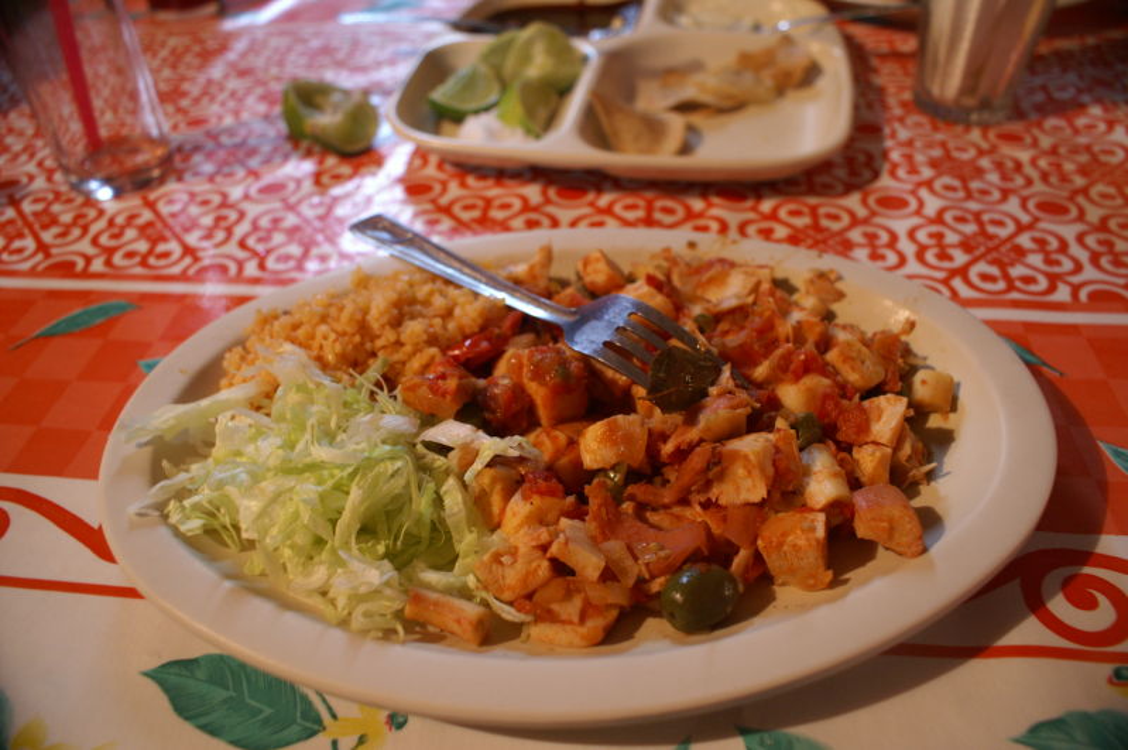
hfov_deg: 67.4
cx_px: 564
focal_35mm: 27
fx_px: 845
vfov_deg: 47.8
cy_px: 375
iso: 400
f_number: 3.5
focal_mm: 18
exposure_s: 1/8
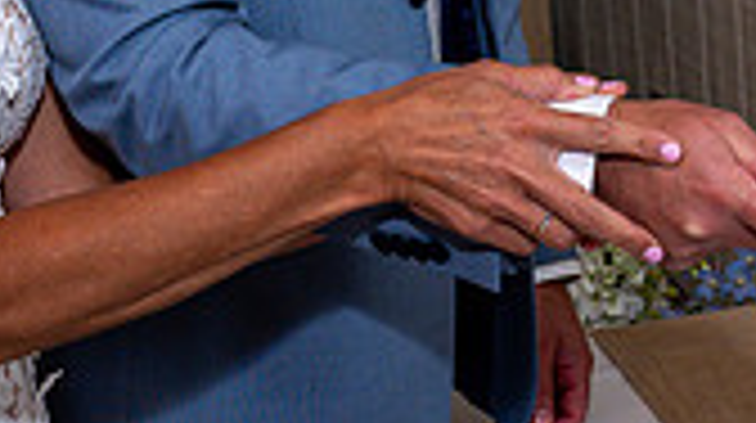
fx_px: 2783
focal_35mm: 139
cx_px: 435
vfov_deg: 8.6
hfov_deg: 15.5
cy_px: -136
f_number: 7.1
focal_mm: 31
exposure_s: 1/250
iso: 500
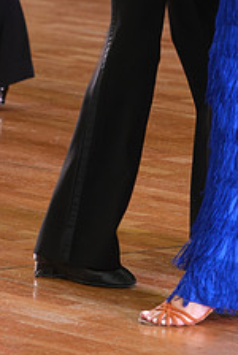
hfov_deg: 4.1
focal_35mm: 339
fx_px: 3351
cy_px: -82
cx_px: 251
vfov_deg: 6.0
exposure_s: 1/60
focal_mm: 131
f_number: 4
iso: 500
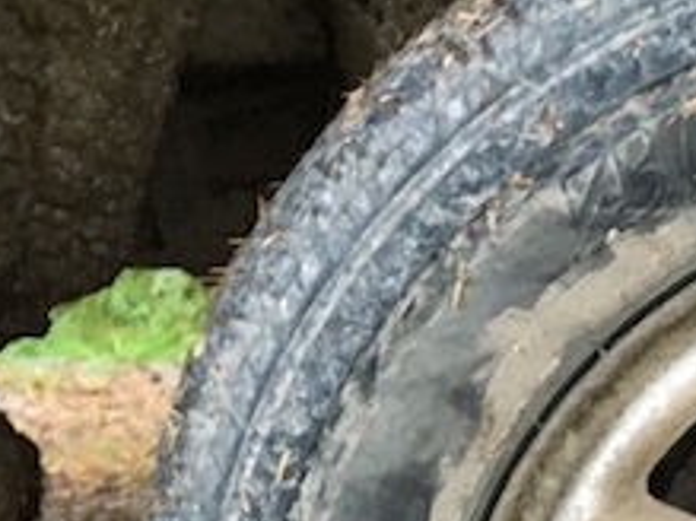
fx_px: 2391
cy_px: 739
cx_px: 906
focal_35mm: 119
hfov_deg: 15.7
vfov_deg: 12.0
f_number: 2.2
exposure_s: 1/25
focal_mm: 4.15
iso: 200
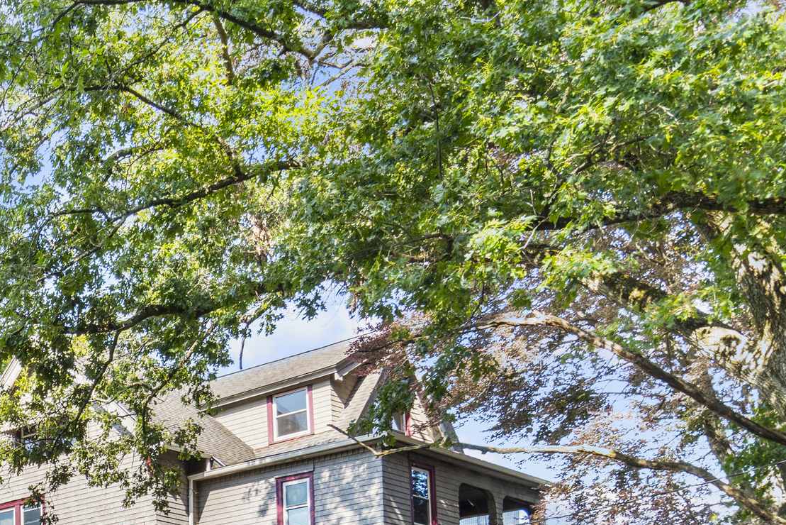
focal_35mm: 72
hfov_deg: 24.2
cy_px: 692
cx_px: -266
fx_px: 1572
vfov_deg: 17.7
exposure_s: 1/10
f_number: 9
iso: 200
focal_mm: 26
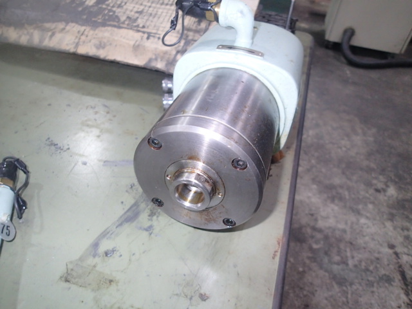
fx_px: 298
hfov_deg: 69.4
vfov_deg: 54.9
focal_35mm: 25
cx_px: 206
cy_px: 154
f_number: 2
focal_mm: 4.5
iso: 400
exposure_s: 1/30
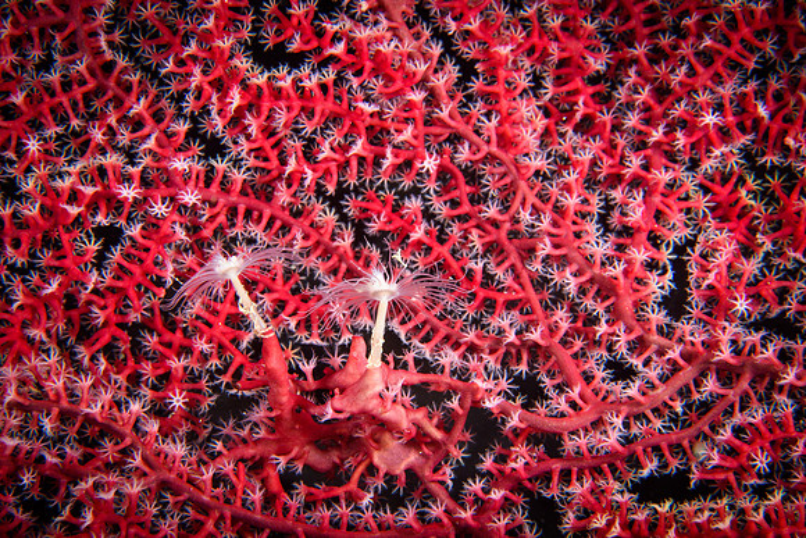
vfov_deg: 14.0
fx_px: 2193
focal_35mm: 98
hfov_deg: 20.8
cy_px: 293
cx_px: 368
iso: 100
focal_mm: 60
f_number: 18
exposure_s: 1/160
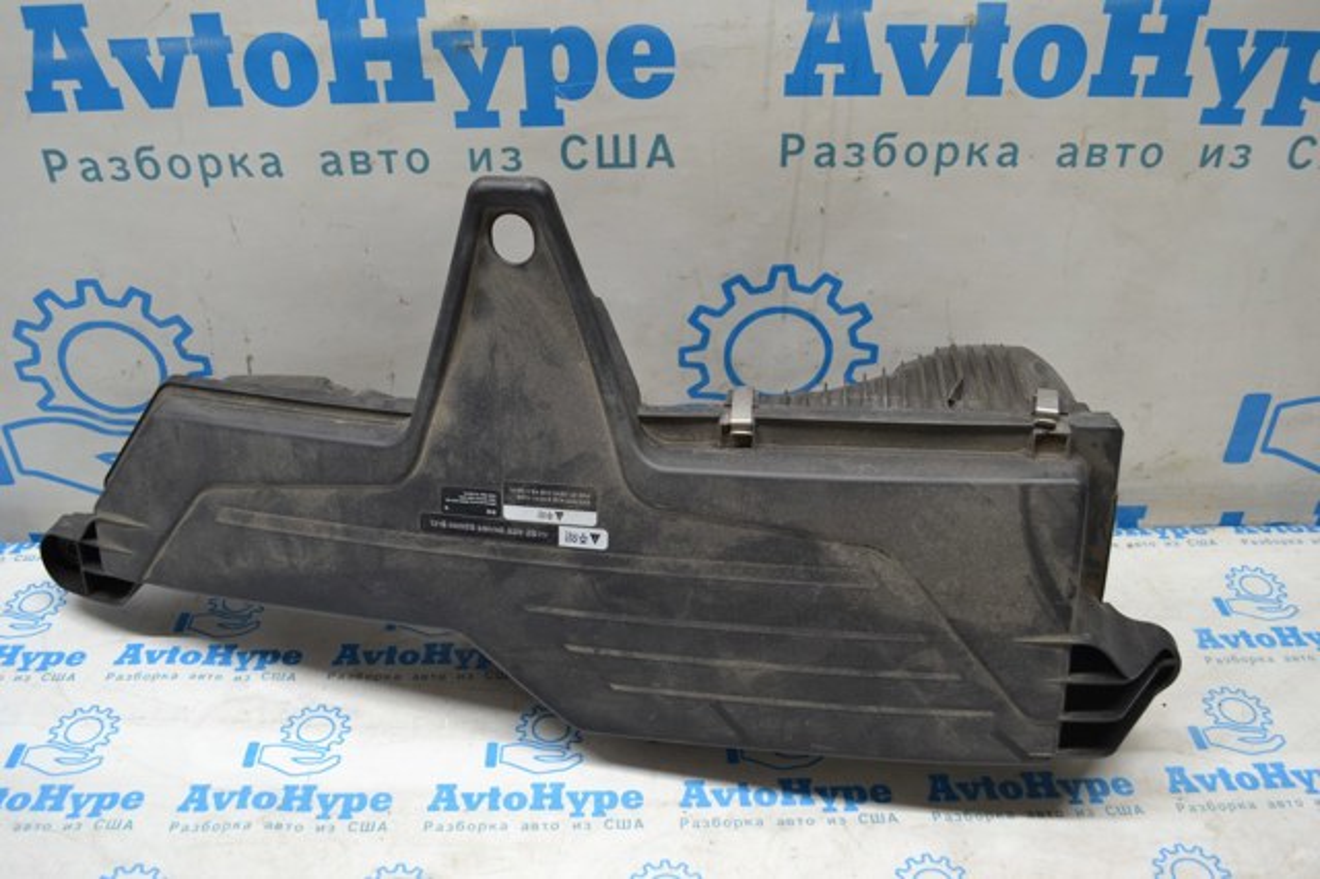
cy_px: 440
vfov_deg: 39.9
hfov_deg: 57.2
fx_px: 1209
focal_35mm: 33
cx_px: 660
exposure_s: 1/80
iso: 400
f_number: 4
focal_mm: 22
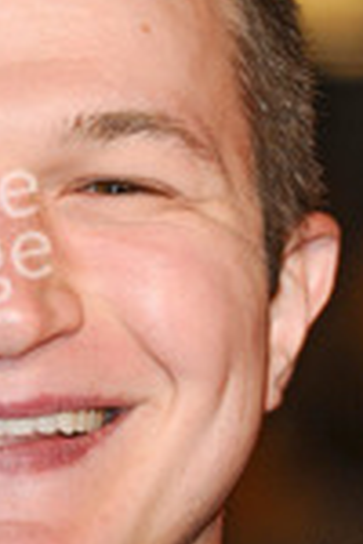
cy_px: 439
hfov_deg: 2.2
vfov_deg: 3.3
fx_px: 9382
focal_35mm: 620
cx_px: -27
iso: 320
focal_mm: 155
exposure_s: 1/200
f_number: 4.5
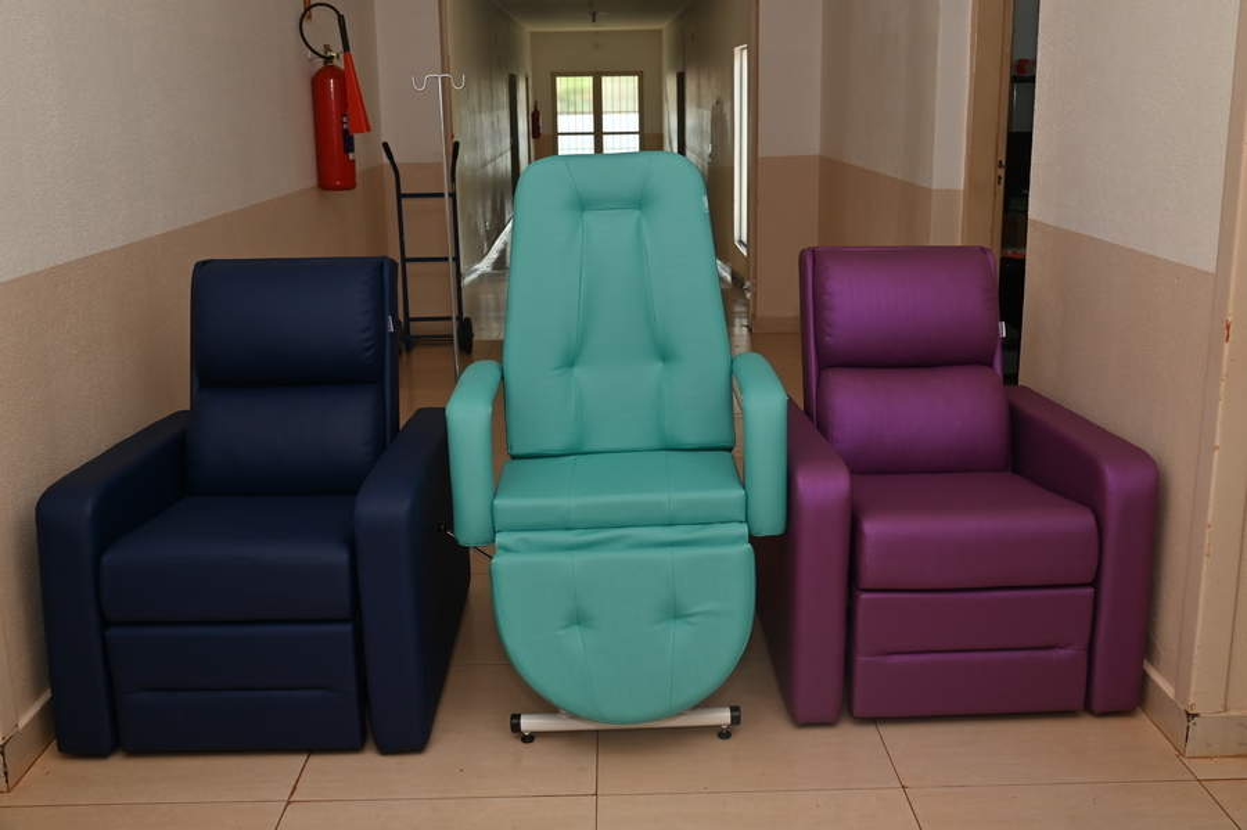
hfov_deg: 54.5
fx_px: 1212
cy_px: 415
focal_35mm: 35
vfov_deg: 37.8
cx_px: 624
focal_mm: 35
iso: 400
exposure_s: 1/100
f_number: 8
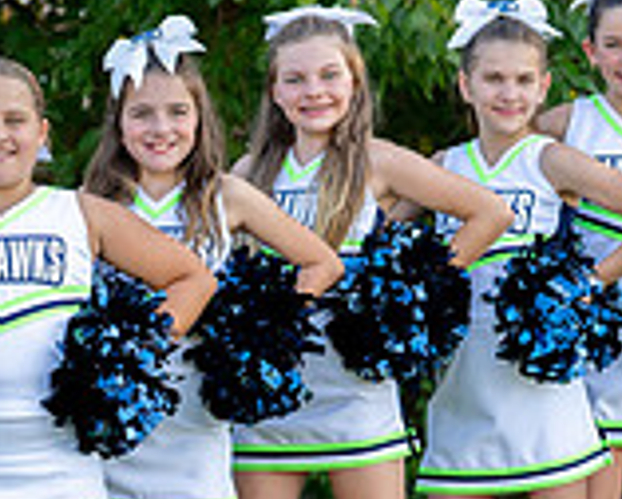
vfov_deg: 7.3
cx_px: -15
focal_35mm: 212
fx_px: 3908
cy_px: 446
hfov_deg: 9.0
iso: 125
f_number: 2.5
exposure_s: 1/640
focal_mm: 50
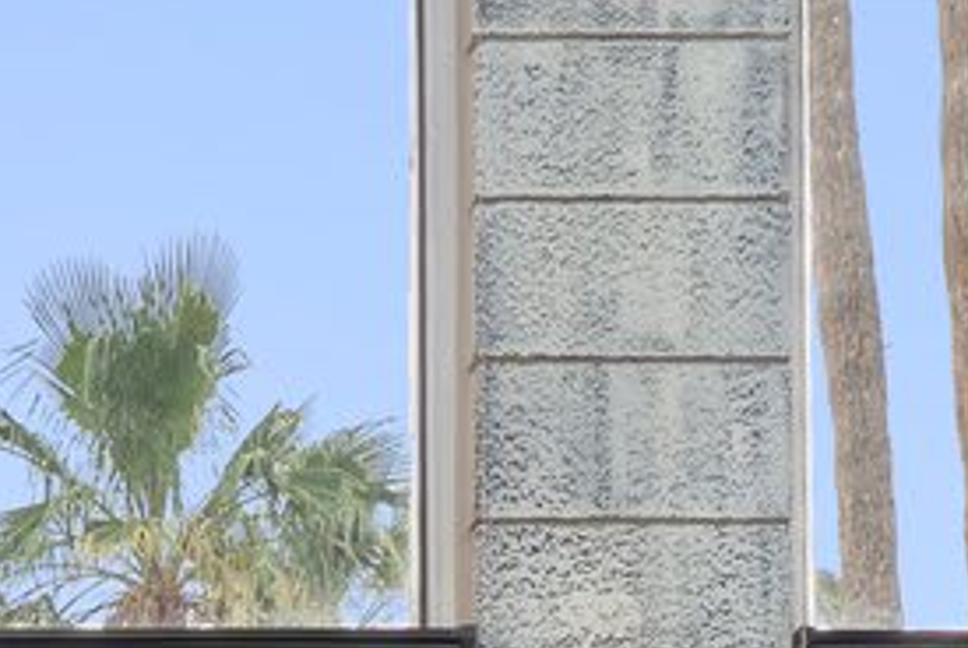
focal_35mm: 119
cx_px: -373
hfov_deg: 16.1
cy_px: 2161
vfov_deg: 8.7
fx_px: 3203
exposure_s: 1/2.5
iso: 1000
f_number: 8
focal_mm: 16
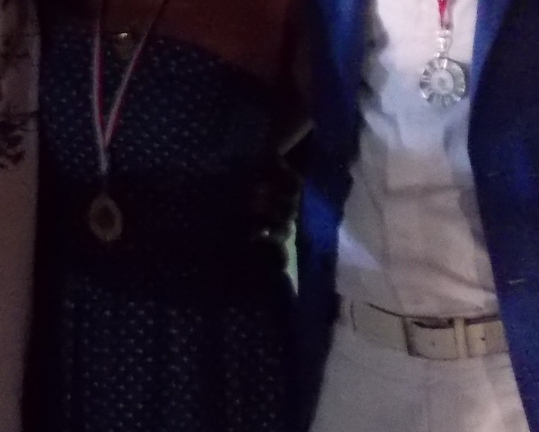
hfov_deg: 18.3
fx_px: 1675
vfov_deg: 14.3
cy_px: -56
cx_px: 265
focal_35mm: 105
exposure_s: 1/13
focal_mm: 4
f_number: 2.7
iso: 400
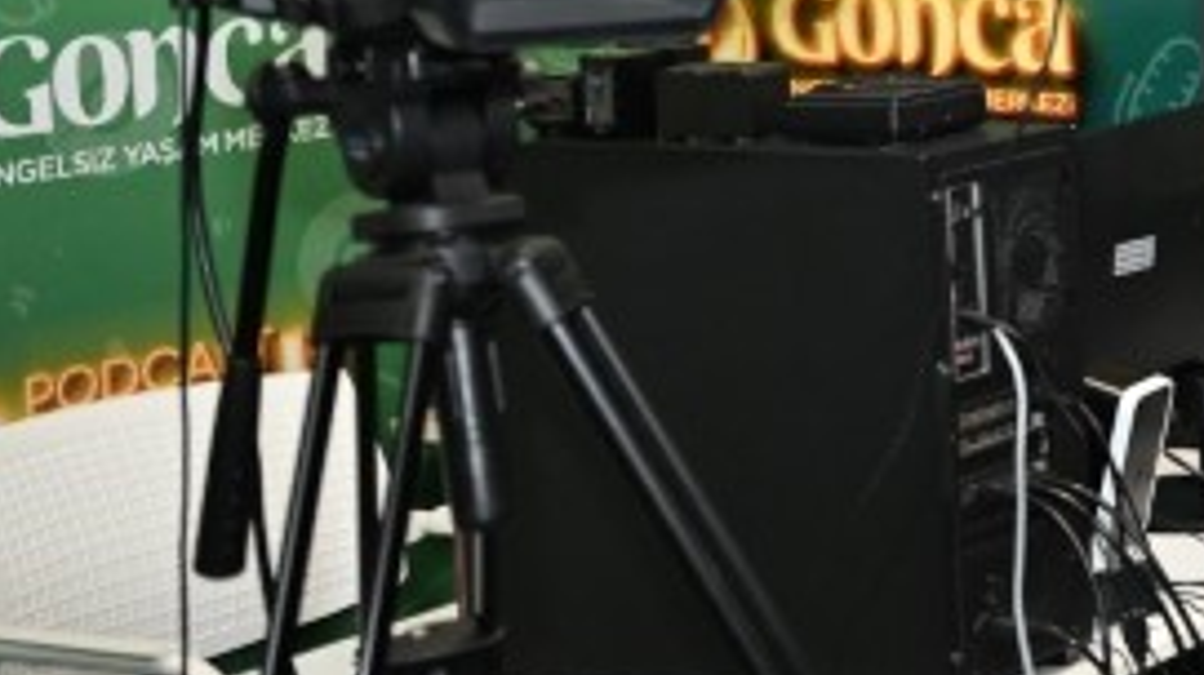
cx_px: 2550
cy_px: 58
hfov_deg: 15.2
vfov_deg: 11.2
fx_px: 3414
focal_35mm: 107
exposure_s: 1/160
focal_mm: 24
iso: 800
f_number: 2.8
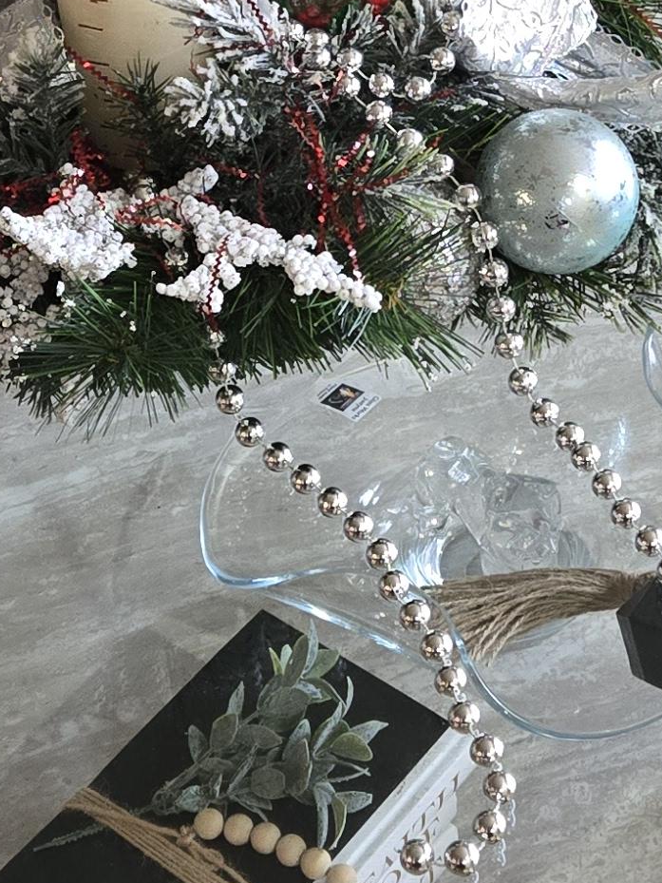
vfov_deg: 19.4
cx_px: 490
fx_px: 2524
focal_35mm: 99
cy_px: 76
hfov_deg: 14.9
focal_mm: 5.4
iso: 500
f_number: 1.8
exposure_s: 1/60
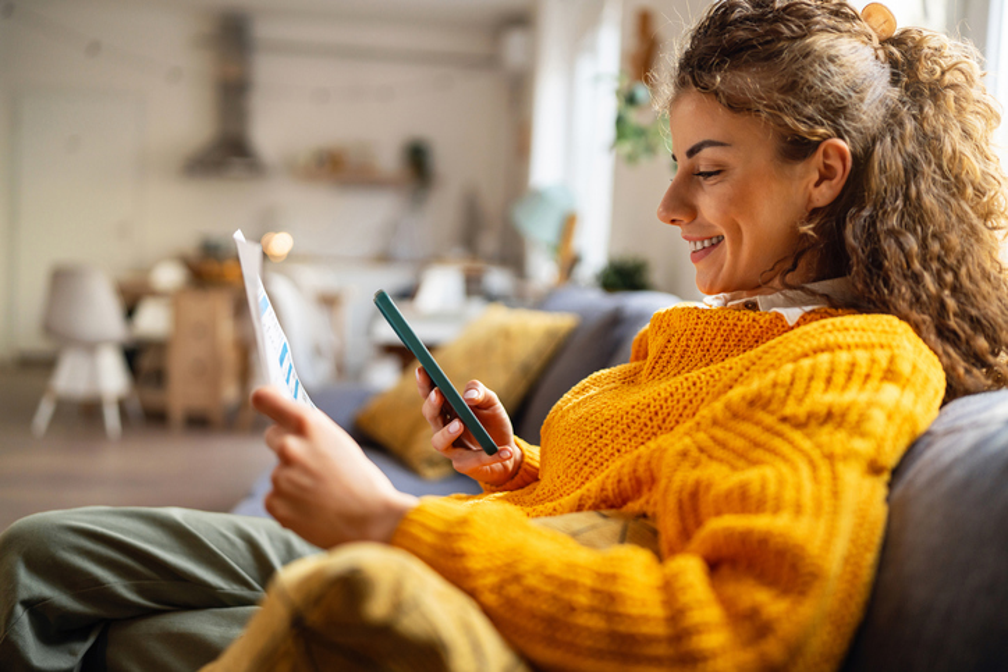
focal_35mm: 35
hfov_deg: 54.4
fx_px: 980
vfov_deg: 37.9
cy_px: 336
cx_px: 504
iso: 320
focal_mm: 35
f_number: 1.4
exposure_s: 1/320
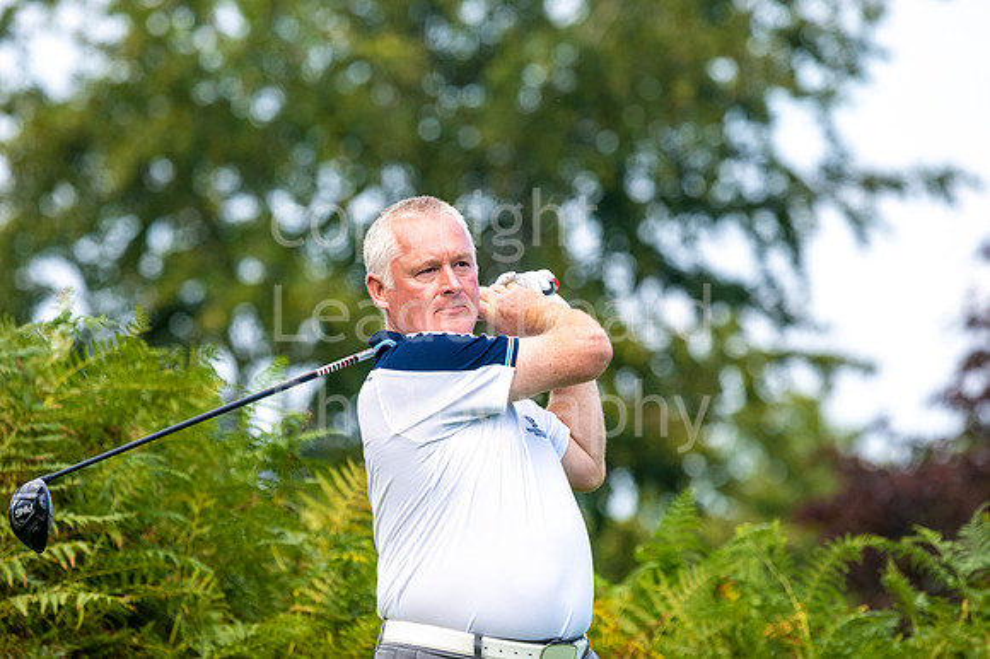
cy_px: 330
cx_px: 495
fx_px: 12367
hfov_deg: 4.6
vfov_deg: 3.1
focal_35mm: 450
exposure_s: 1/800
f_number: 5.6
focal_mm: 300
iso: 200
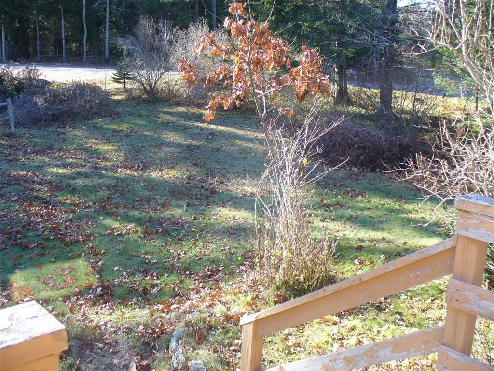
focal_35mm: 37
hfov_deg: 50.1
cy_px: 186
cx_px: 247
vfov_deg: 38.7
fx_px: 528
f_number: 2.8
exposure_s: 1/125
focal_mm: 6.1
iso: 80
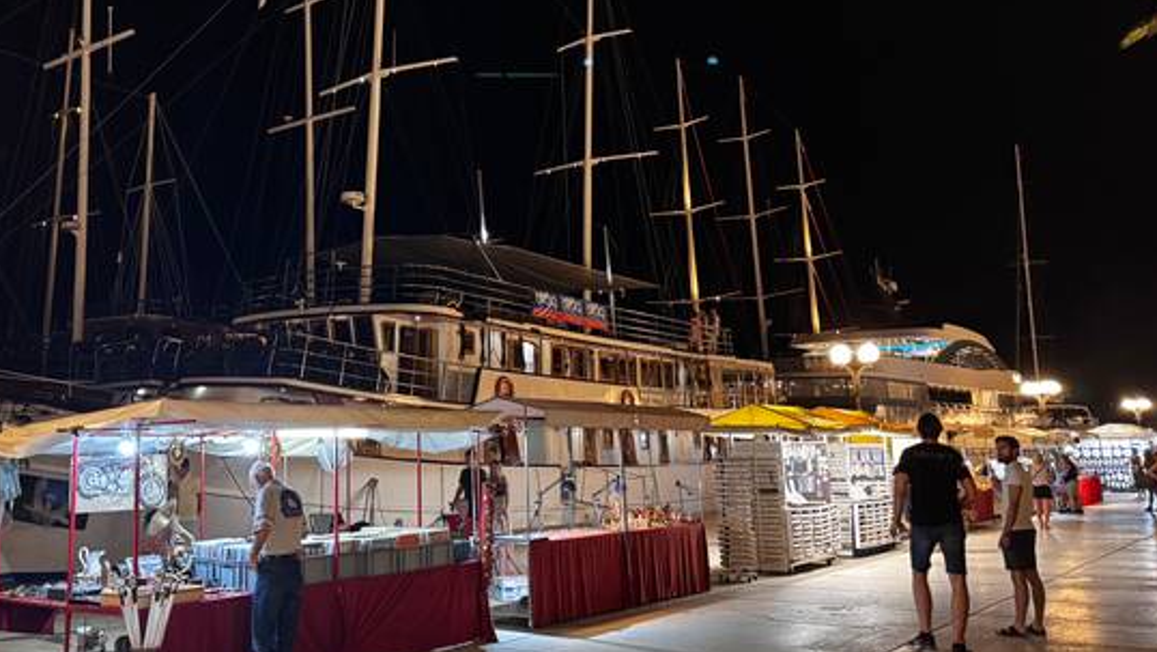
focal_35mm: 35
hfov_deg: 55.7
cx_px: 413
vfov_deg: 33.6
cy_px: 260
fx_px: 1074
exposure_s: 1/50
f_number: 1.78
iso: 800
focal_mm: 6.76
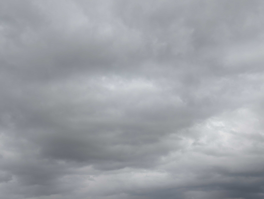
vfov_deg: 29.7
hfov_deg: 38.9
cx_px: 132
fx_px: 374
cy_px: 100
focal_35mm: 49
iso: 27
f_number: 1.68
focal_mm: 6.9
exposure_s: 1/734
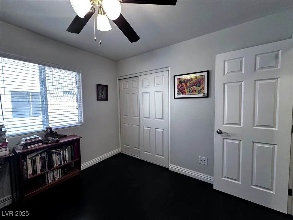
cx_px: 146
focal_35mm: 14
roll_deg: +0.6
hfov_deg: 102.1
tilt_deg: -1.5
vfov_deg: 85.7
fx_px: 119
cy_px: 110
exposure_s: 1/60
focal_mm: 2.22
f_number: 2.2
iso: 200
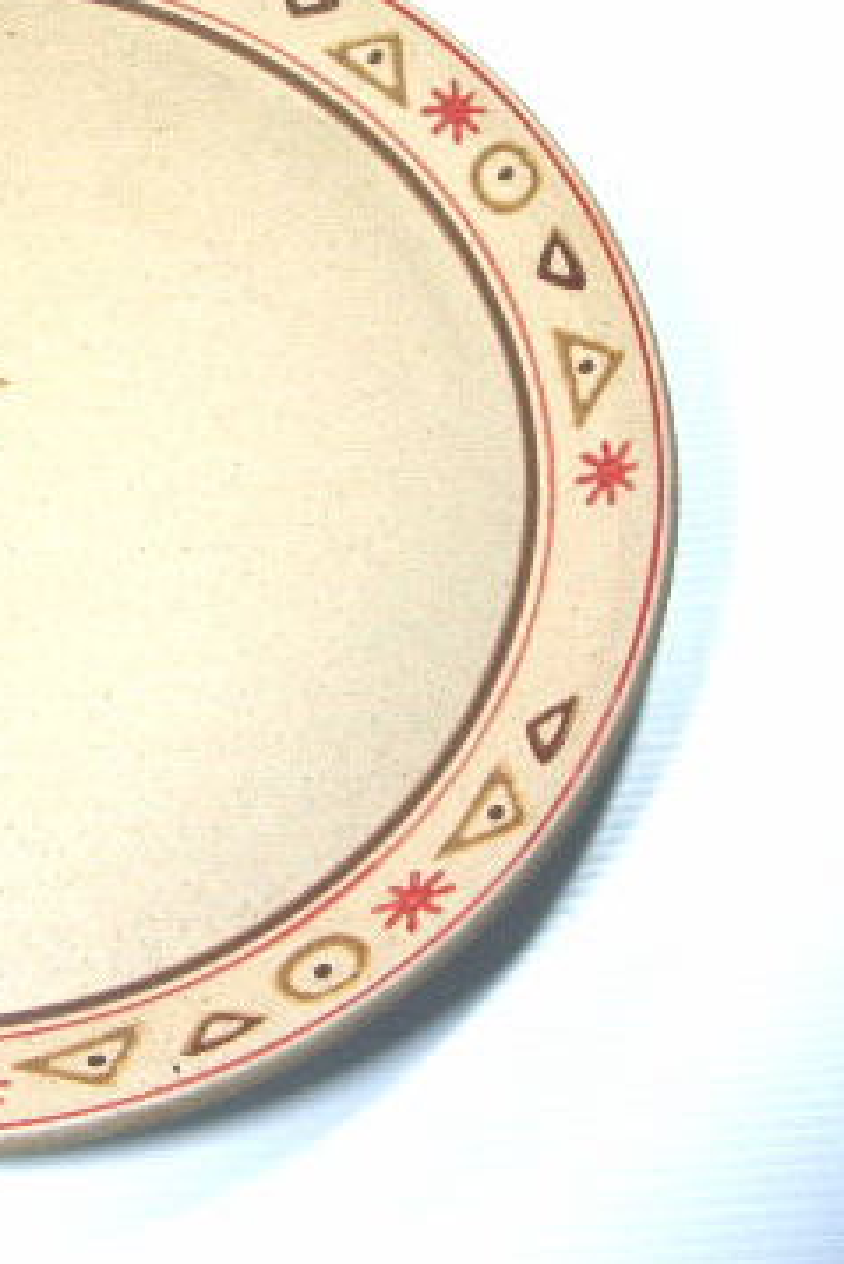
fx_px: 2283
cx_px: -81
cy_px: 463
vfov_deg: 30.8
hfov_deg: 20.0
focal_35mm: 65
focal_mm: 5.8
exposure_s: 1/80
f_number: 2.6
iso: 50
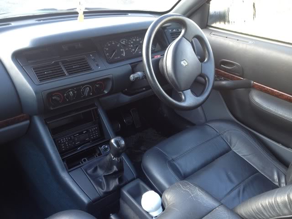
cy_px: 110
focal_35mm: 35
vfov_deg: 40.7
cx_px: 146
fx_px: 295
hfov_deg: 52.6
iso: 64
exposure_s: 1/20
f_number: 2.4
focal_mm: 4.3
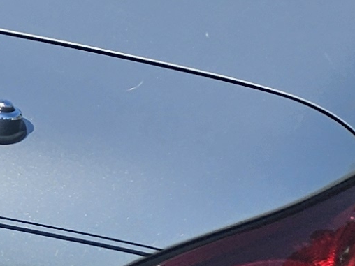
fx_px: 1856
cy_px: 119
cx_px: -991
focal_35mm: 181
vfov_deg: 8.2
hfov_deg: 7.9
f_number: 1.8
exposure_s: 1/1737
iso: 25
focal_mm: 5.4
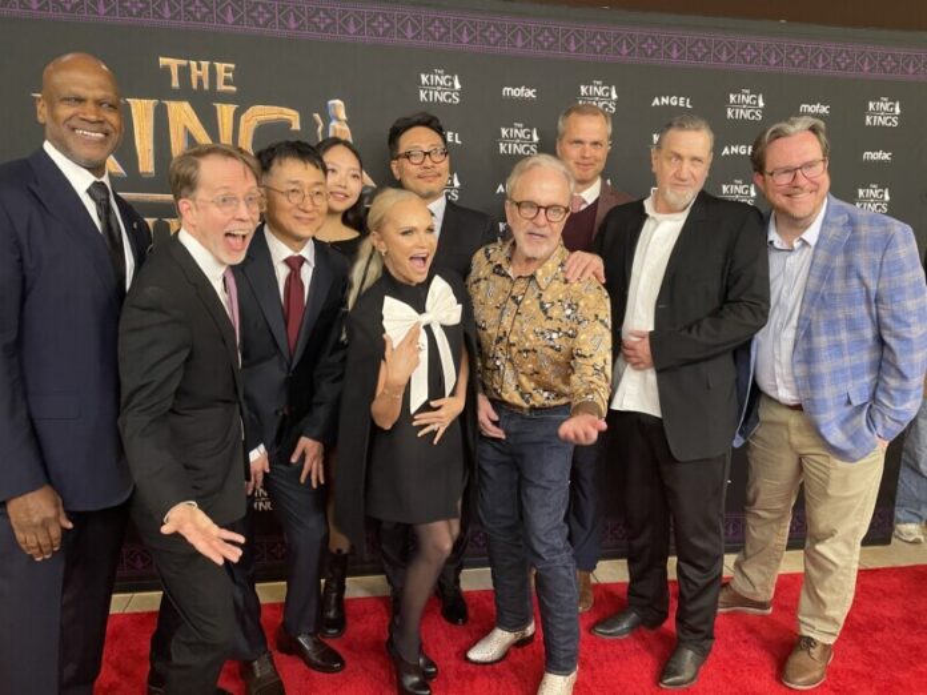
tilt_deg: -10.0
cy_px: 348
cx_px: 464
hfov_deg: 67.3
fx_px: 696
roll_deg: -1.2
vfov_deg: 53.1
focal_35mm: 26
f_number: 1.6
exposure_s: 1/40
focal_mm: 4.2
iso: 125
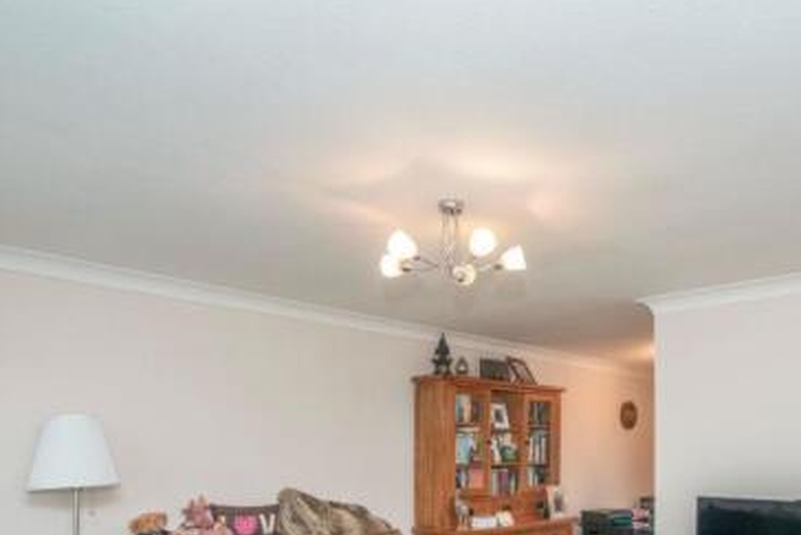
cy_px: 425
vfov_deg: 45.6
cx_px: 508
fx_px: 601
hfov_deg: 66.2
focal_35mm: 27
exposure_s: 1/30
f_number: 8
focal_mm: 10
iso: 400
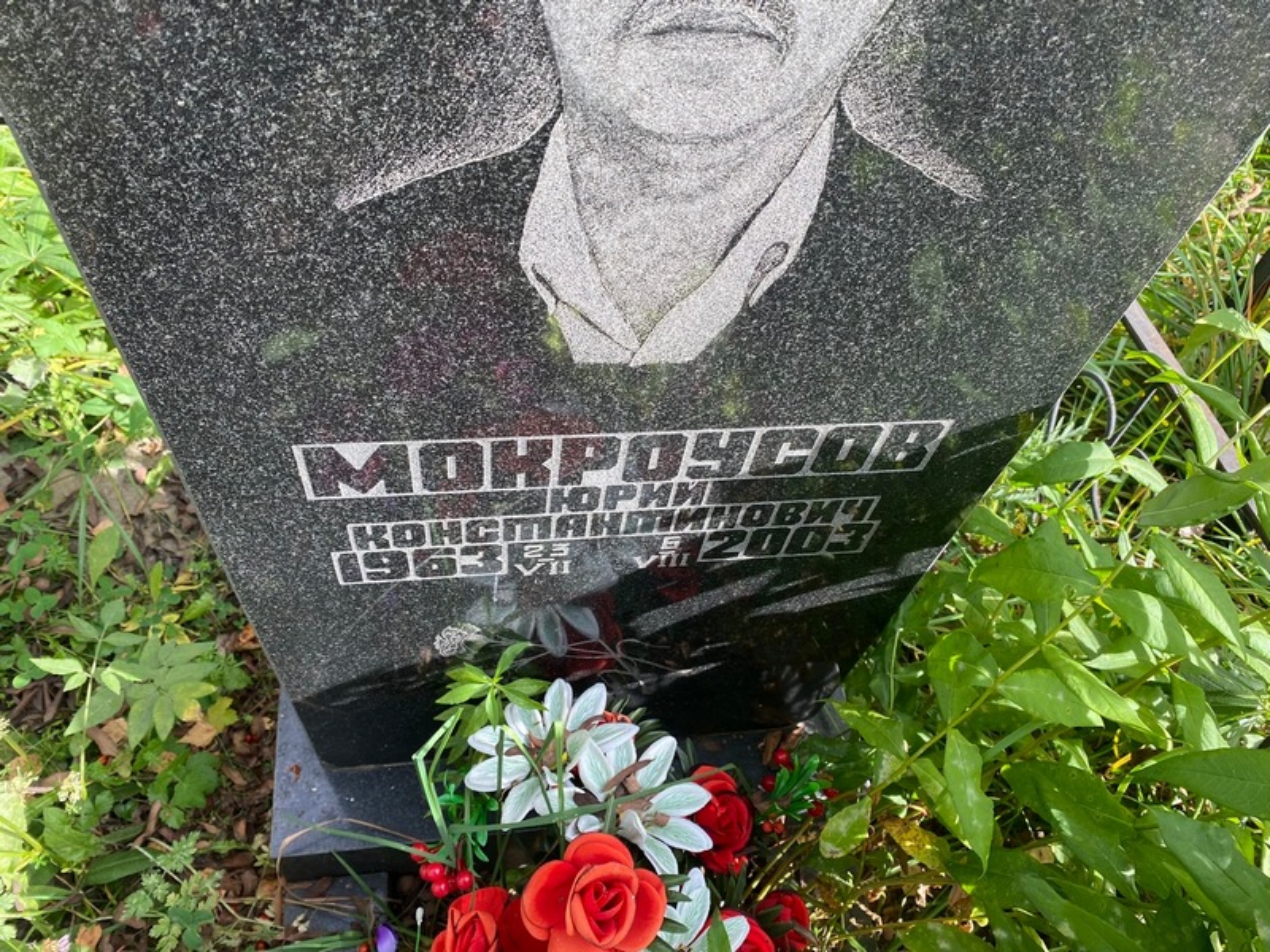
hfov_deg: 67.3
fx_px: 954
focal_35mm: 26
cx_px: 635
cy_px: 476
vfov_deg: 53.1
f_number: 1.8
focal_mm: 4.25
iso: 32
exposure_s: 1/284
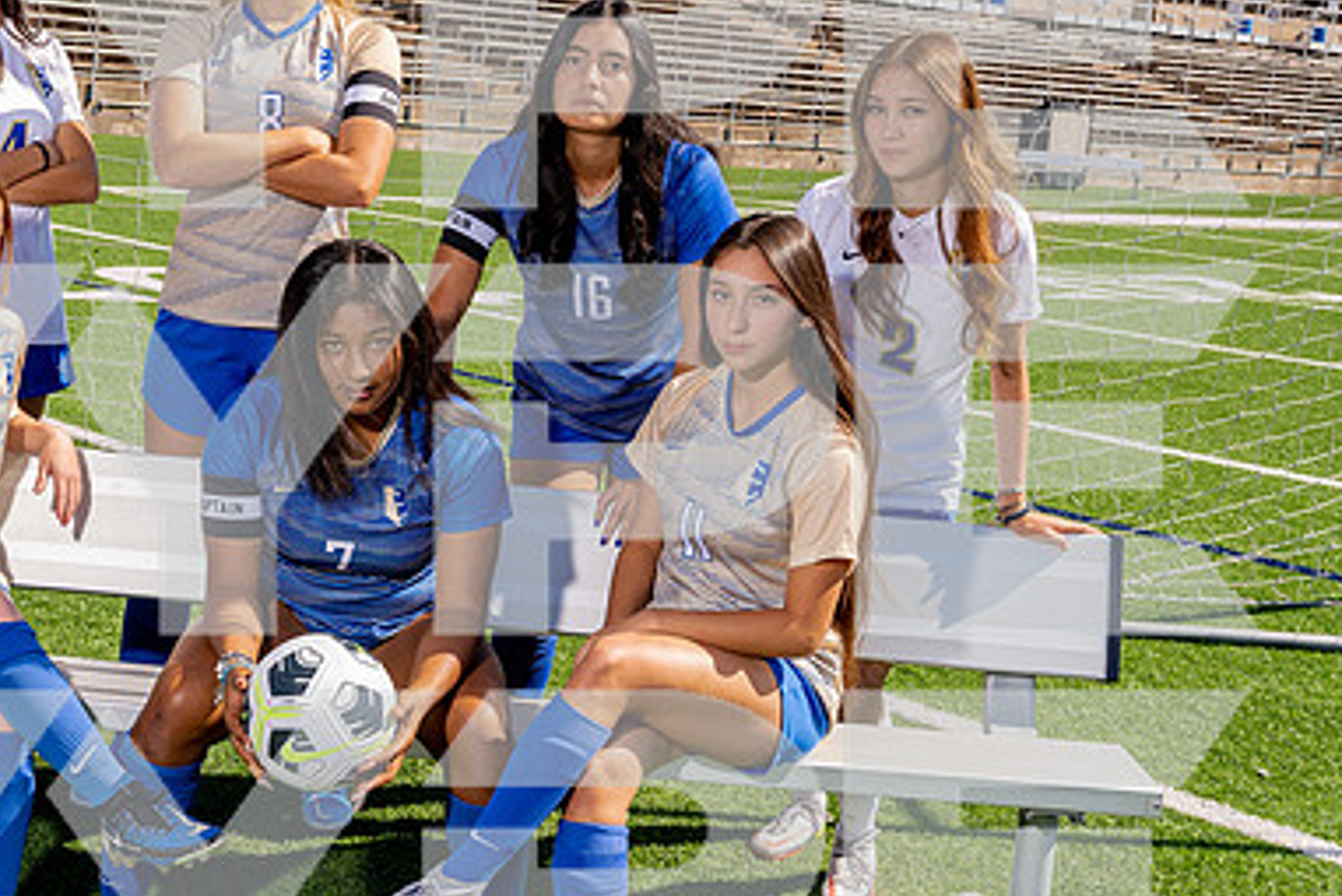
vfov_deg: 21.6
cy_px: 408
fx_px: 2349
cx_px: 403
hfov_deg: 31.5
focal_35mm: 63
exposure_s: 1/250
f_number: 7.1
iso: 100
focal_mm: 39
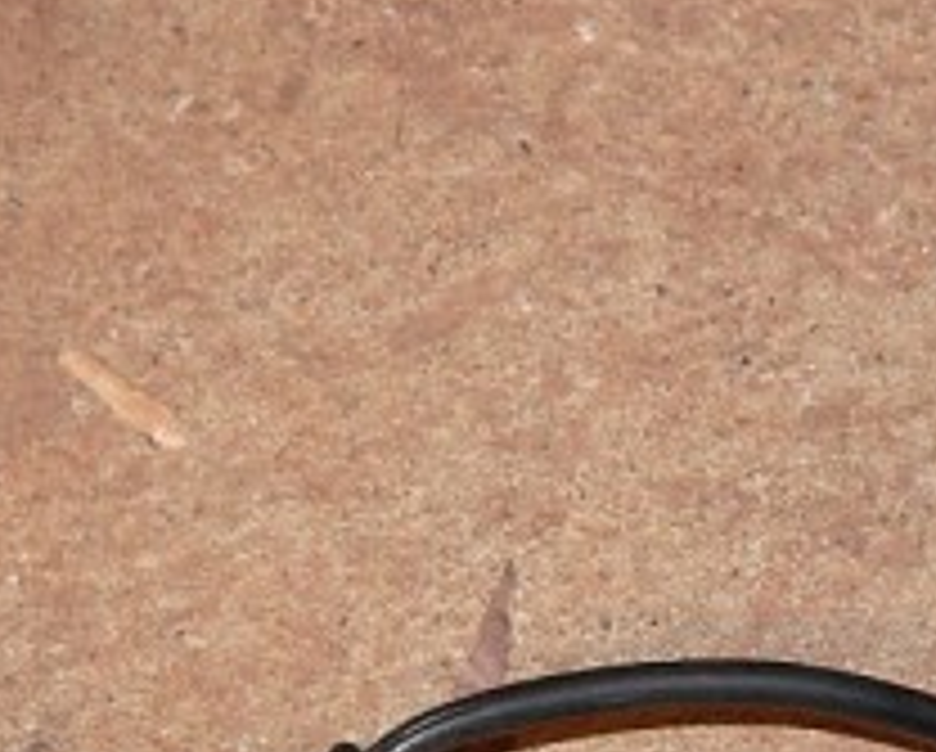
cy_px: 757
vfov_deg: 5.3
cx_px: 814
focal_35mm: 290
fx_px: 8045
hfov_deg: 6.6
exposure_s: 1/60
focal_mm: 21.5
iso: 100
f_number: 2.8
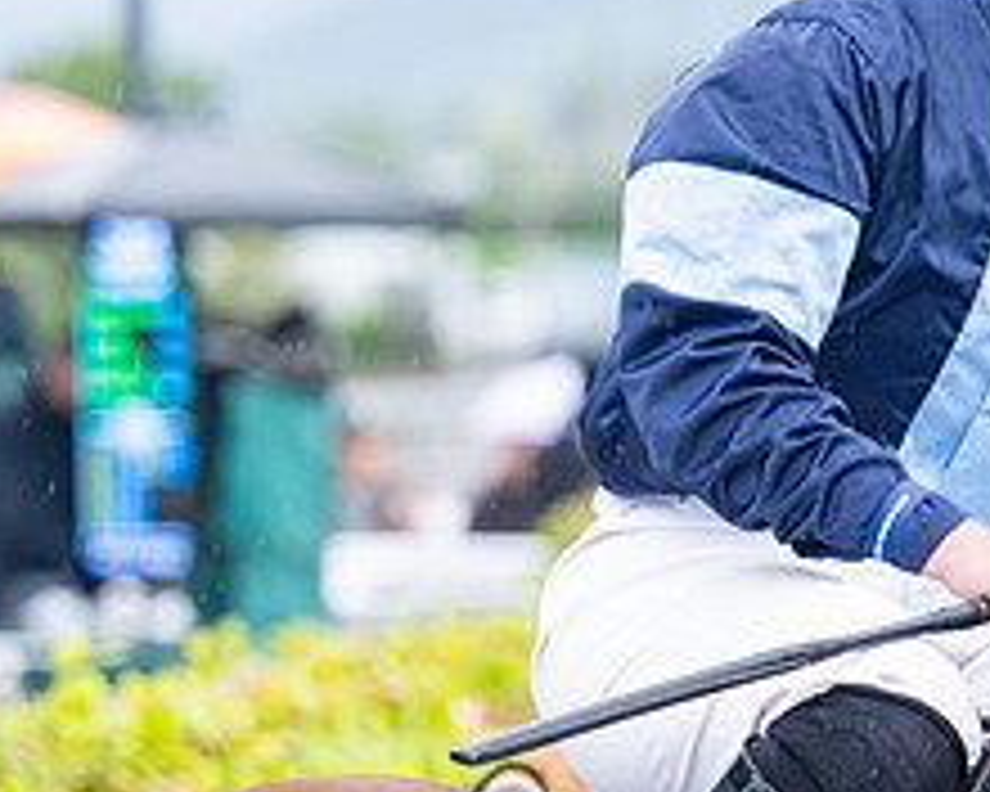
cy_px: 762
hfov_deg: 3.5
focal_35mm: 557
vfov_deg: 2.8
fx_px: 16320
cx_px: 1624
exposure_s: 1/500
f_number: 5
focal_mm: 175
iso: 1000
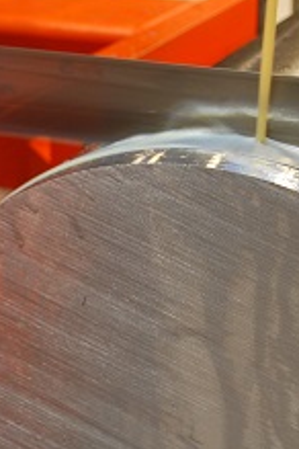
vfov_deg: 18.8
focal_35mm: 109
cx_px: 195
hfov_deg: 12.6
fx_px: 1358
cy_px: 206
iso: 400
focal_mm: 30
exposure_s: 1/6
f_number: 4.8
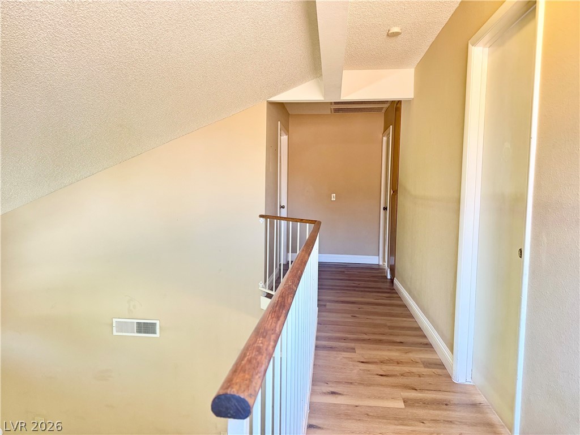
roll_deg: -1.0
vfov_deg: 56.8
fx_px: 402
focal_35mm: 24
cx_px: 290
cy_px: 218
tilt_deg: -4.6
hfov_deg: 71.6
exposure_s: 1/60
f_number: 1.78
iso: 320
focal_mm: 6.76
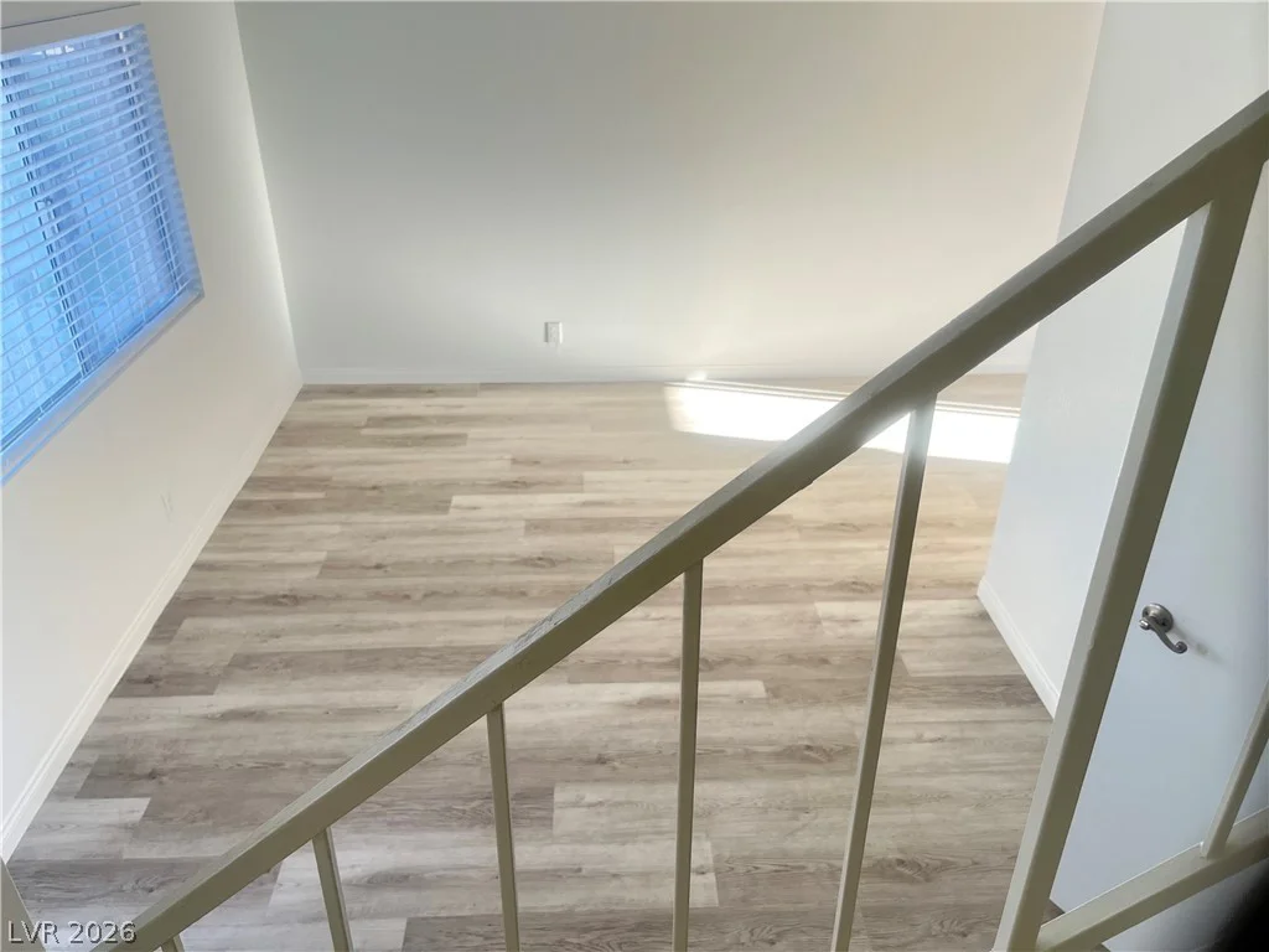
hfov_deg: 67.3
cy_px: 476
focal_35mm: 26
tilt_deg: -28.9
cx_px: 634
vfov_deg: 53.1
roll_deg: +0.5
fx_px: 953
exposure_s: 1/121
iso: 125
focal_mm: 5.1
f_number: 1.6
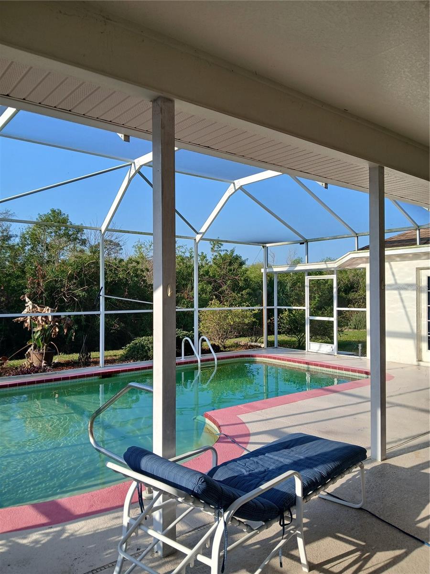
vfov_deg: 67.3
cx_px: 215
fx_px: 431
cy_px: 287
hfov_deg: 53.1
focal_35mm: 26
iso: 20
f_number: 1.8
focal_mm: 3.98
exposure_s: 1/276
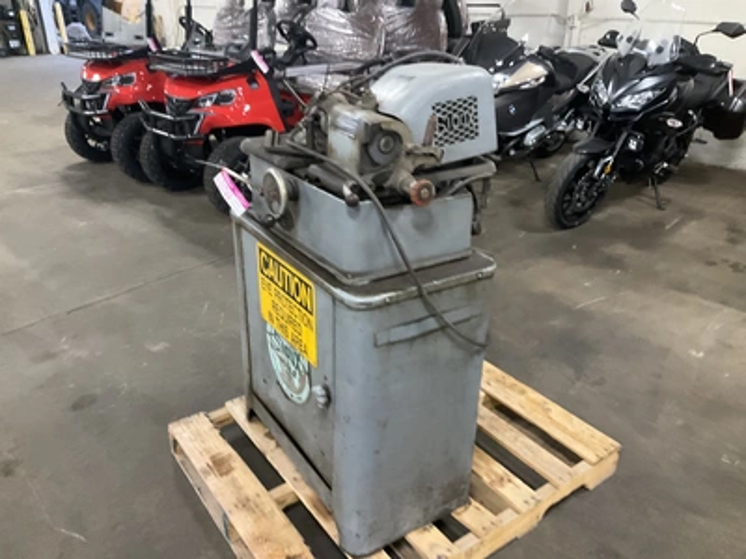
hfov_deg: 61.7
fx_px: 625
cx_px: 373
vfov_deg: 48.2
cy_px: 280
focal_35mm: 29
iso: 320
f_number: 1.8
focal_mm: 3
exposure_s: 1/40
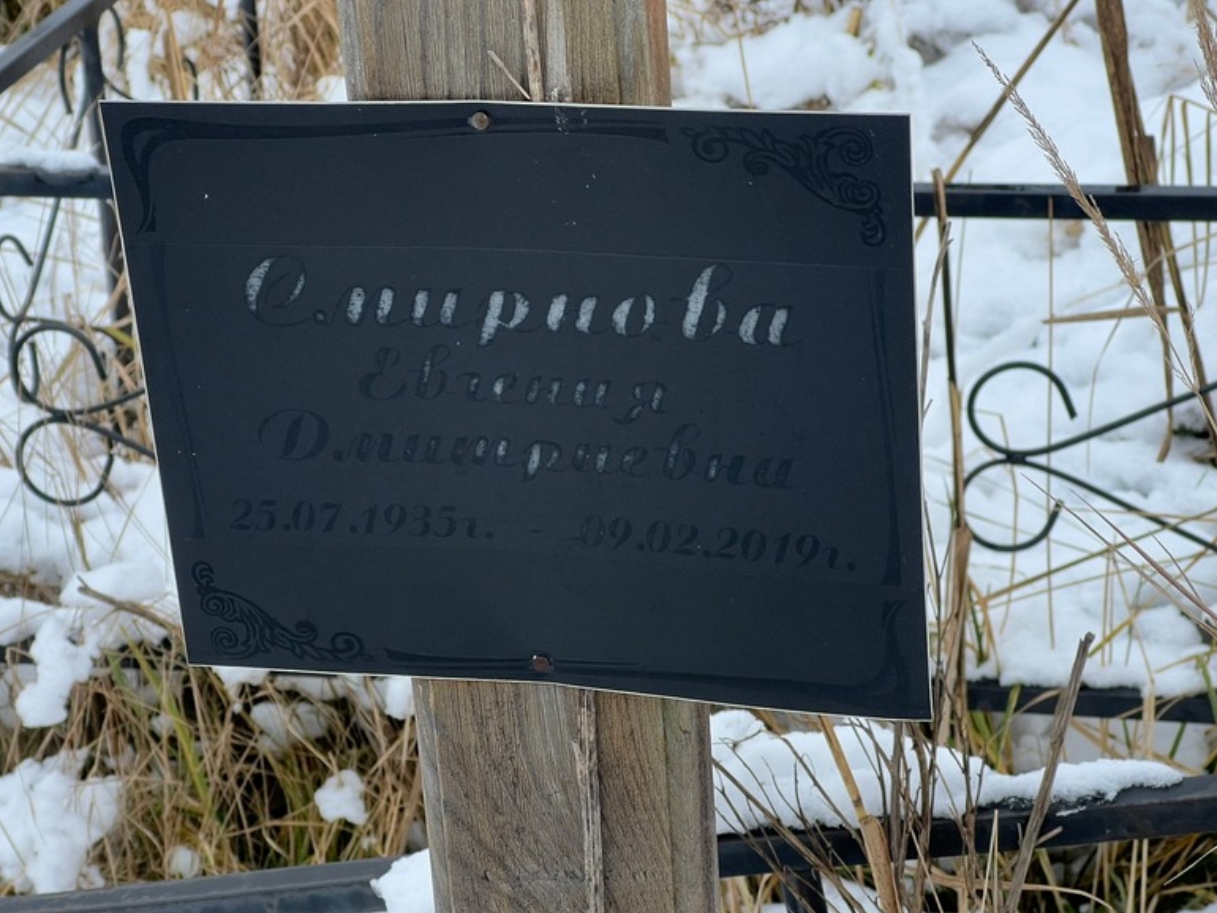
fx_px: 2813
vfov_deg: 18.4
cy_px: 469
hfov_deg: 24.4
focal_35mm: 80
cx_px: 586
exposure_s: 1/99
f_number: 2.8
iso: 40
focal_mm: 9
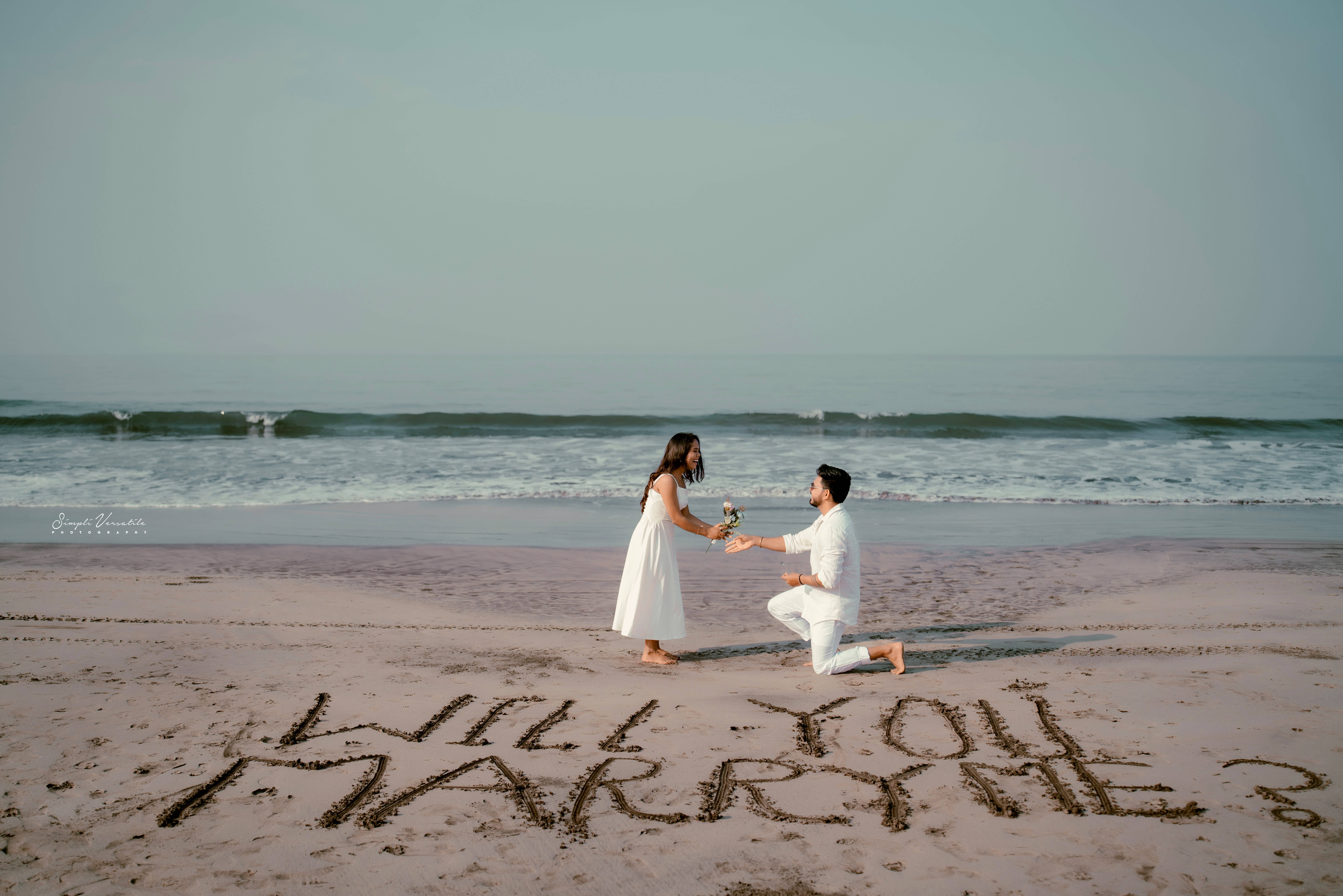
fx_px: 1306
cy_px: 448
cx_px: 672
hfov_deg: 54.4
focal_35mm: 35
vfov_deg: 37.9
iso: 64
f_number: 2
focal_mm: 35
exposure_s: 1/1250
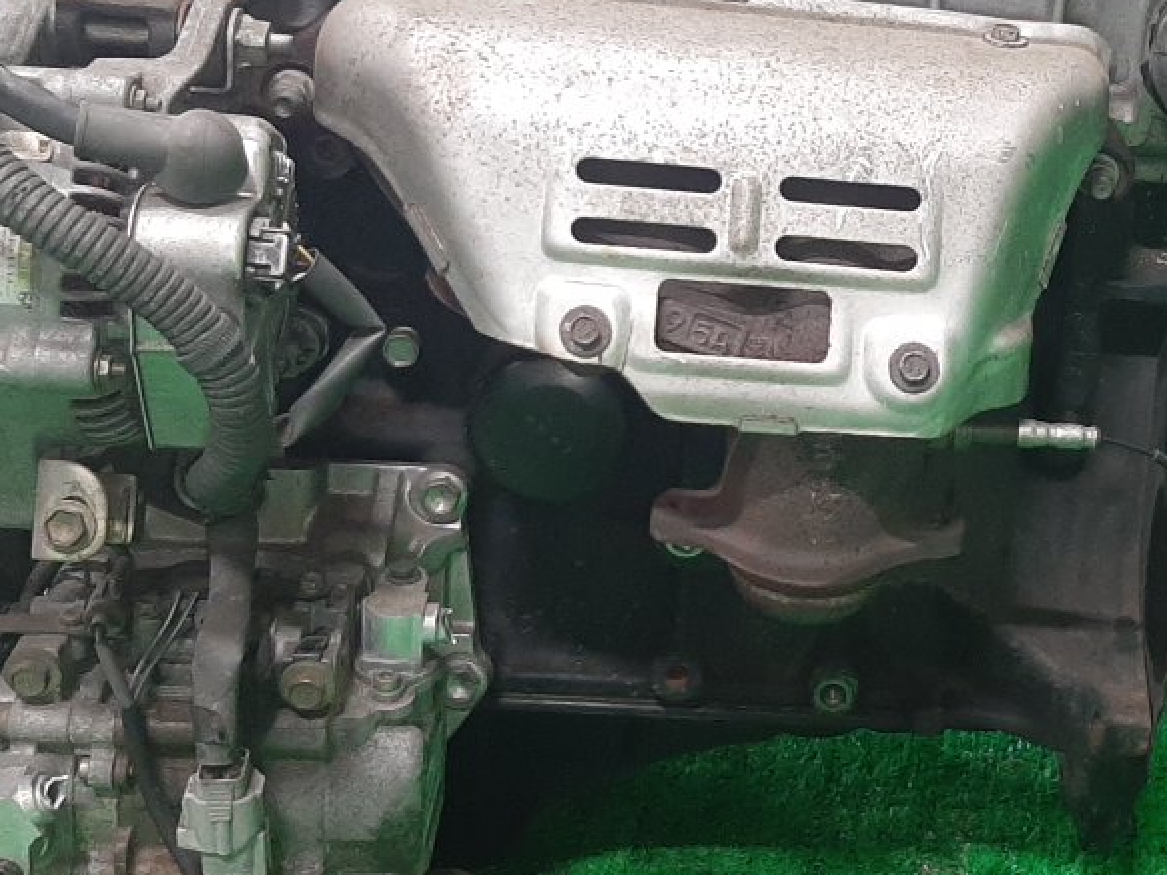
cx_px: 985
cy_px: 387
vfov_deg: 22.9
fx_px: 2158
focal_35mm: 64
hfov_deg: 29.4
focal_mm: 3.93
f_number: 1.7
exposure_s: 1/50
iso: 164
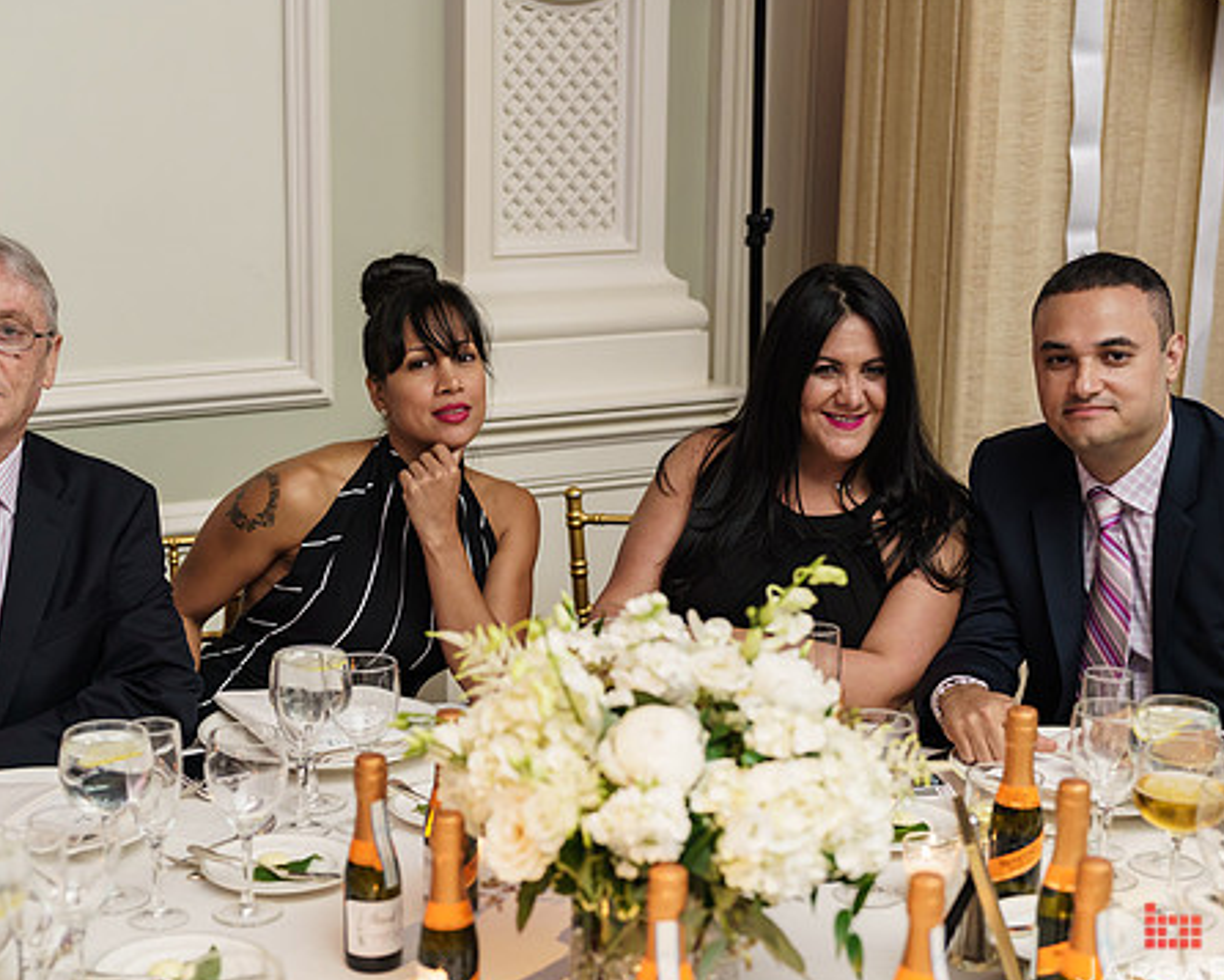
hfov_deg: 30.9
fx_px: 2210
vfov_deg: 25.0
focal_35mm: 61
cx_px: 543
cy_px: 515
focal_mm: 50
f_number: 2.5
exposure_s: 1/250
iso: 1000
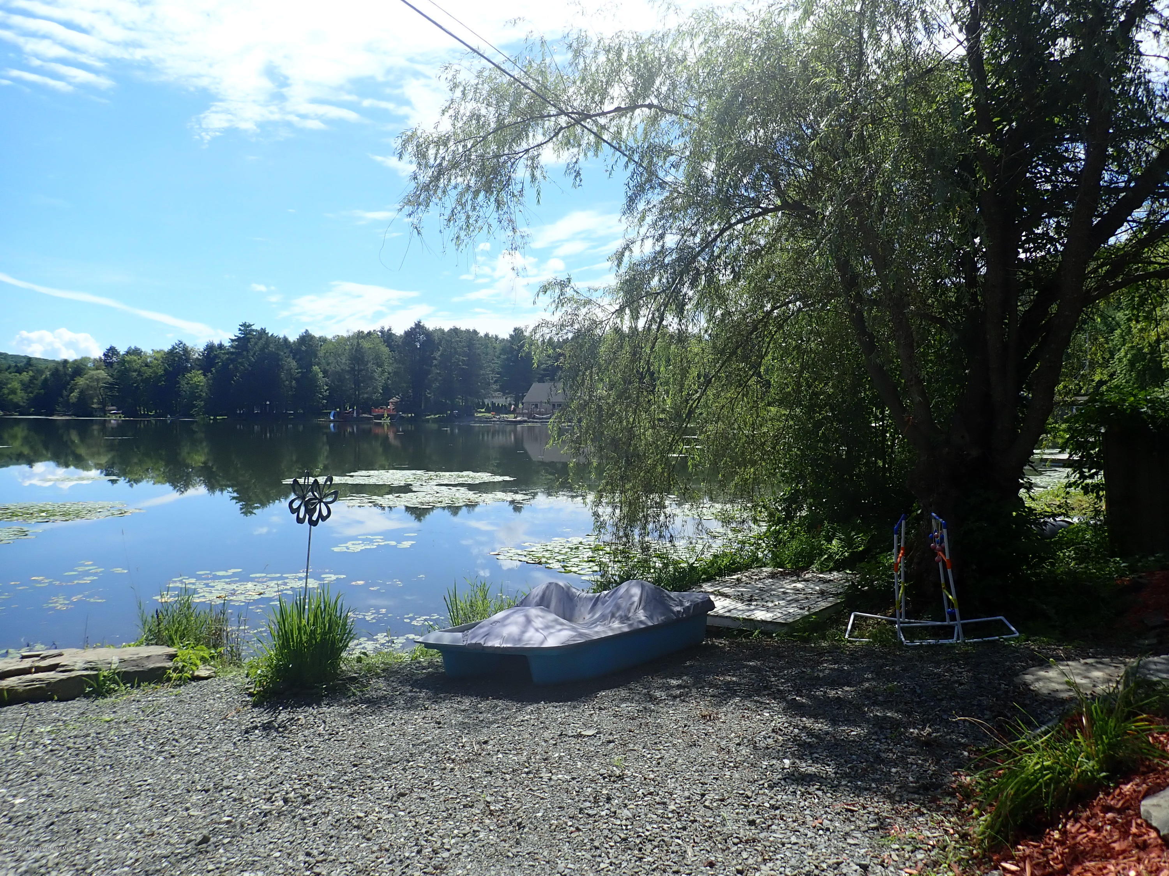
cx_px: 584
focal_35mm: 25
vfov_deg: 54.9
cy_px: 438
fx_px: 844
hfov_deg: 69.4
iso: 100
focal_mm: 4.5
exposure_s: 1/160
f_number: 8
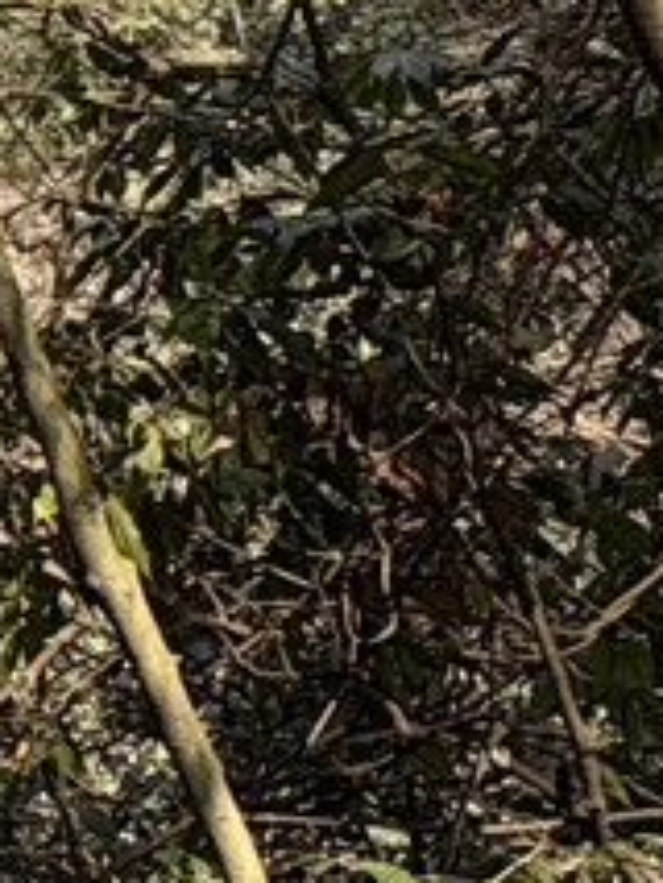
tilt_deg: +15.1
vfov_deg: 17.9
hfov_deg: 10.3
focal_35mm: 105
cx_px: -1326
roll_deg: +0.3
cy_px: -141
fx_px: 2679
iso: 50
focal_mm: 2.22
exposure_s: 1/456
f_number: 2.2
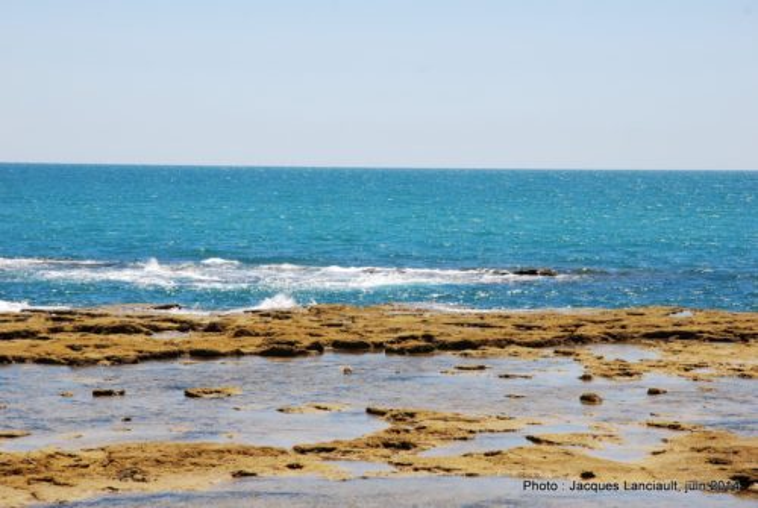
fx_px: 2214
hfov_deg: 19.4
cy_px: 254
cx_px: 379
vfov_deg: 13.1
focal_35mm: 105
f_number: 10
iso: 180
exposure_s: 1/250
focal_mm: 70
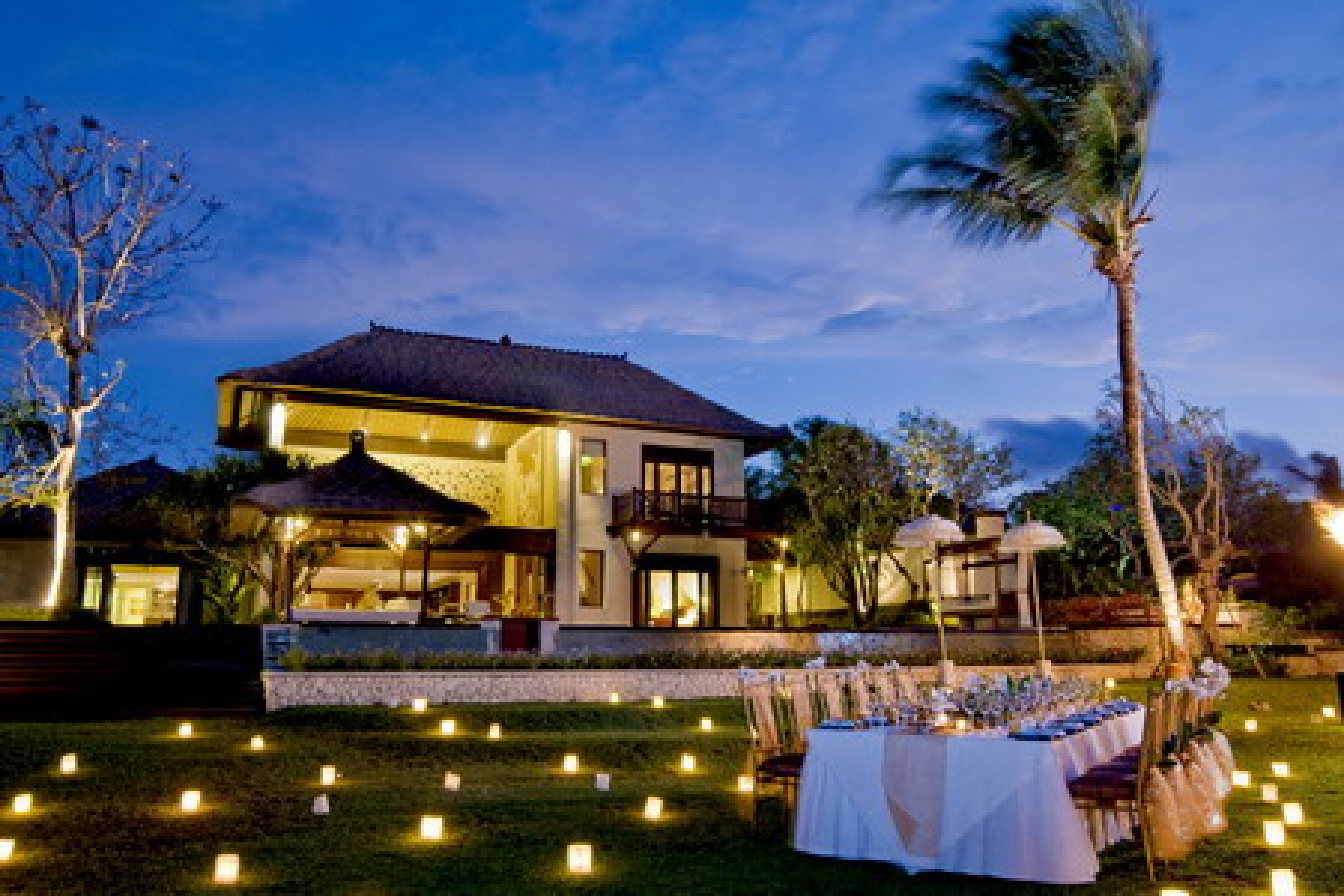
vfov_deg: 47.9
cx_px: 672
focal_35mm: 27
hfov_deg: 67.4
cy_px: 448
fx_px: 1008
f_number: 8
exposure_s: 5
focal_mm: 18
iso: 400
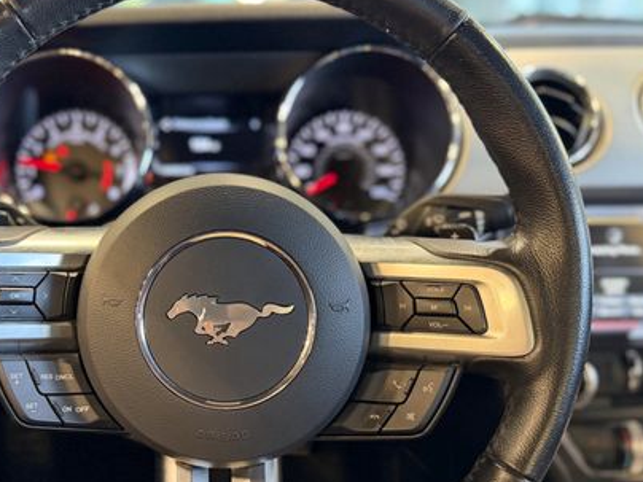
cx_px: 205
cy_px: 288
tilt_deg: -20.4
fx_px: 706
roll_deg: +0.0
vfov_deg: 37.6
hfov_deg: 48.0
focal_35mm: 38
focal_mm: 6.76
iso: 500
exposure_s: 1/60
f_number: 1.78
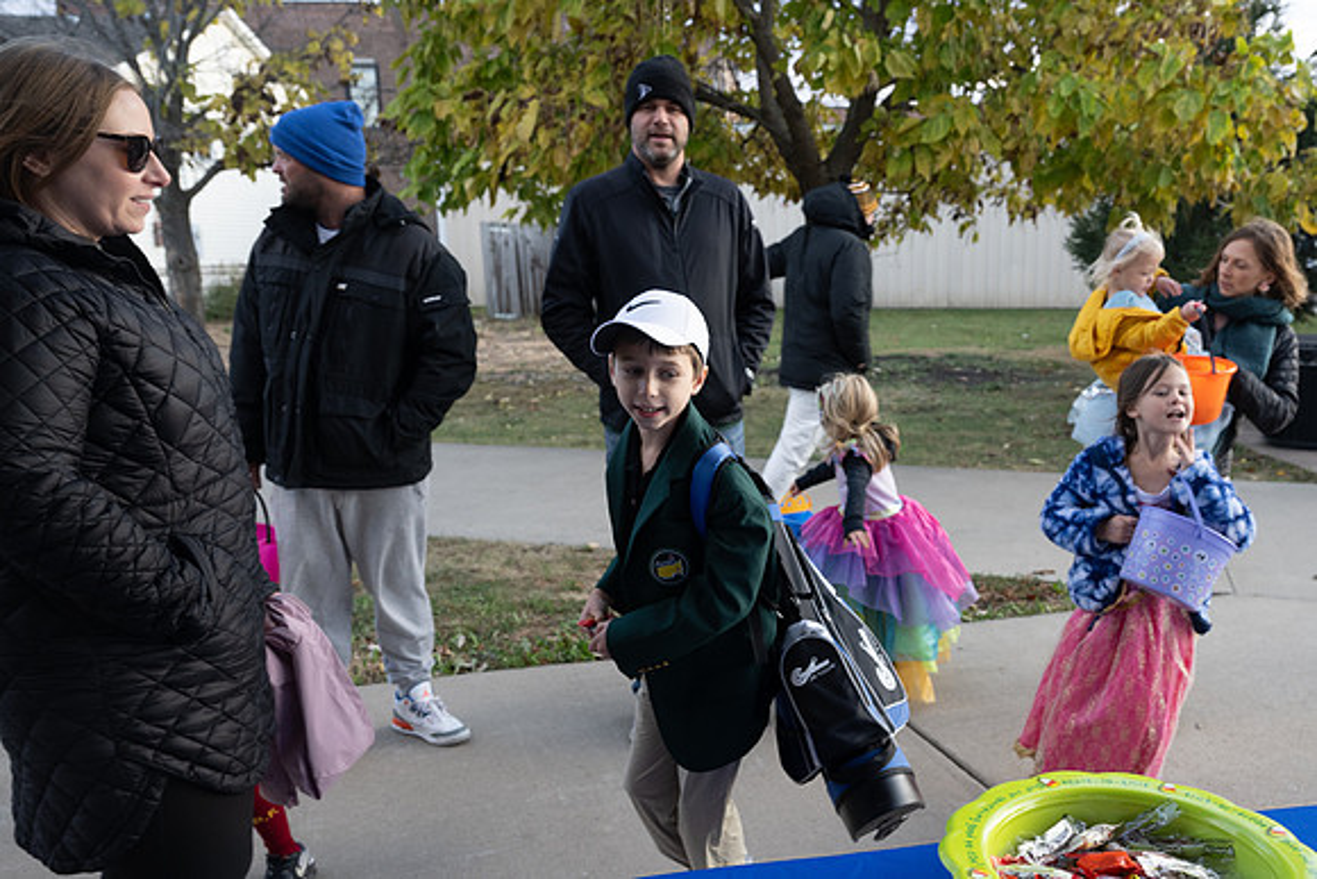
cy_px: 499
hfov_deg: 60.4
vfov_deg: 43.0
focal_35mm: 30
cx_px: 834
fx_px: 1112
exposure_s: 1/160
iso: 500
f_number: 5
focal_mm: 24
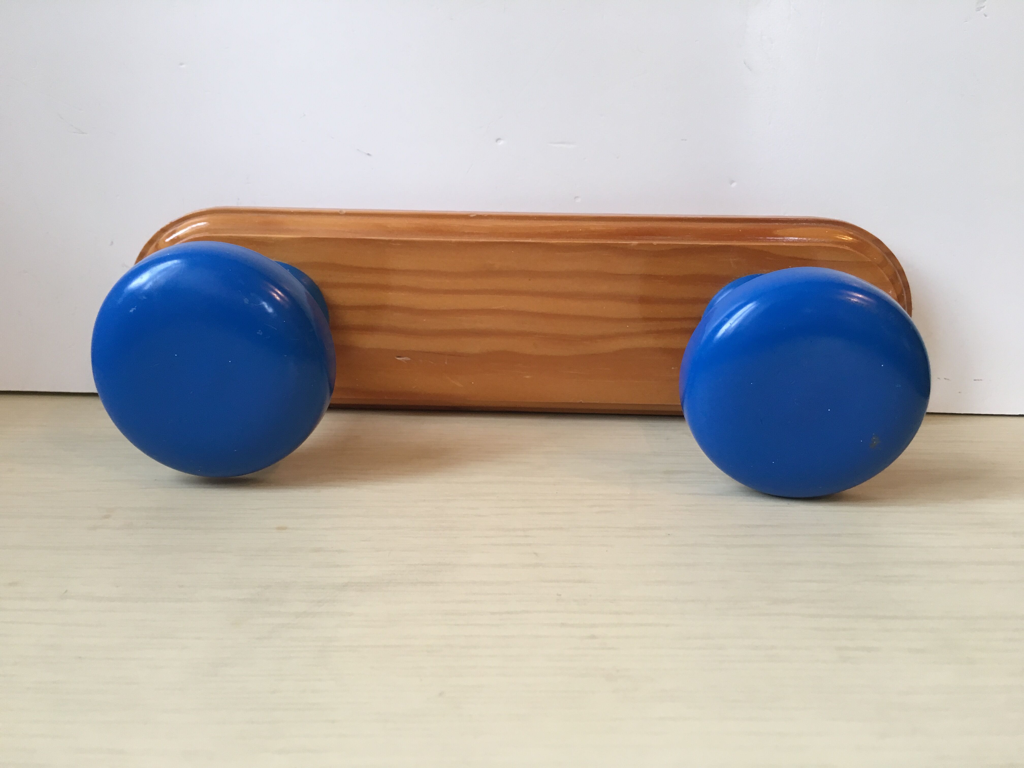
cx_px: 512
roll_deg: -1.6
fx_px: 858
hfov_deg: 61.7
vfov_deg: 48.2
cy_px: 384
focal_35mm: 29
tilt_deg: -17.4
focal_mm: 4.15
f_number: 2.2
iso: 100
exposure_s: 1/33
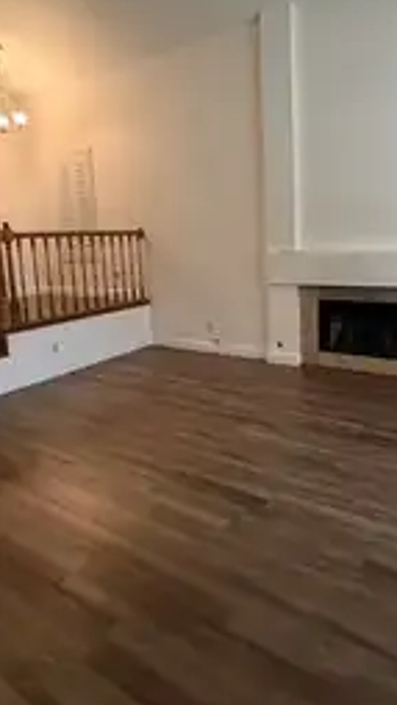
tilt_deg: -8.0
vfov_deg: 75.9
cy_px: 303
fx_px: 449
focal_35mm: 24
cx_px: 230
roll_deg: +2.3
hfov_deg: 47.5
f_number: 2.2
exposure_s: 1/60
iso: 640
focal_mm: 2.22
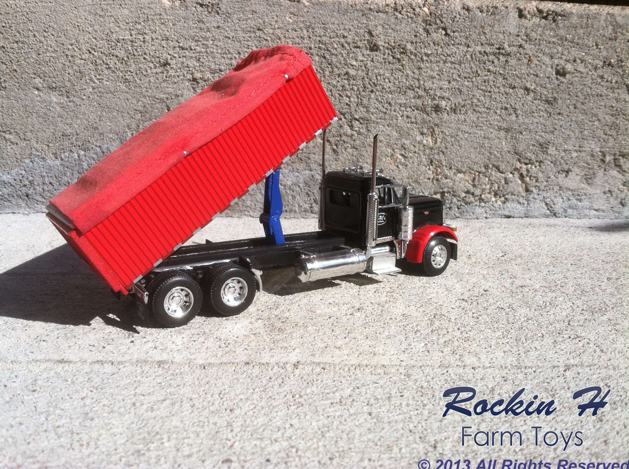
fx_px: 653
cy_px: 234
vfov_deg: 39.6
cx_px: 307
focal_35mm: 36
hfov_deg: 51.4
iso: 80
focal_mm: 3.85
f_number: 2.8
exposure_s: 1/2000
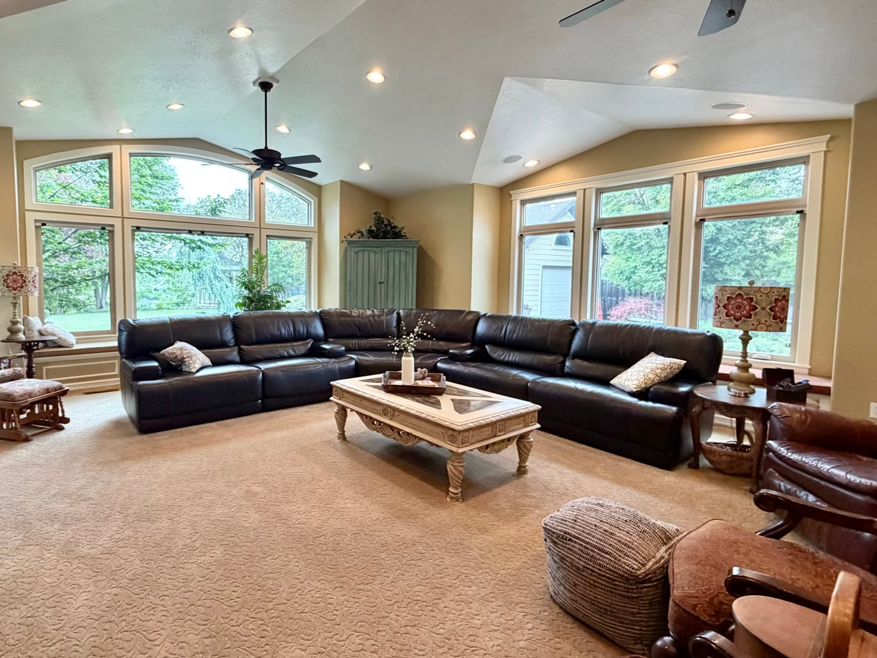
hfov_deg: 86.8
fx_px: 456
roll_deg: -0.9
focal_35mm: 18
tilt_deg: -3.7
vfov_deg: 71.5
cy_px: 310
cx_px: 355
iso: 320
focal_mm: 2.22
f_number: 2.2
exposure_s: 1/120
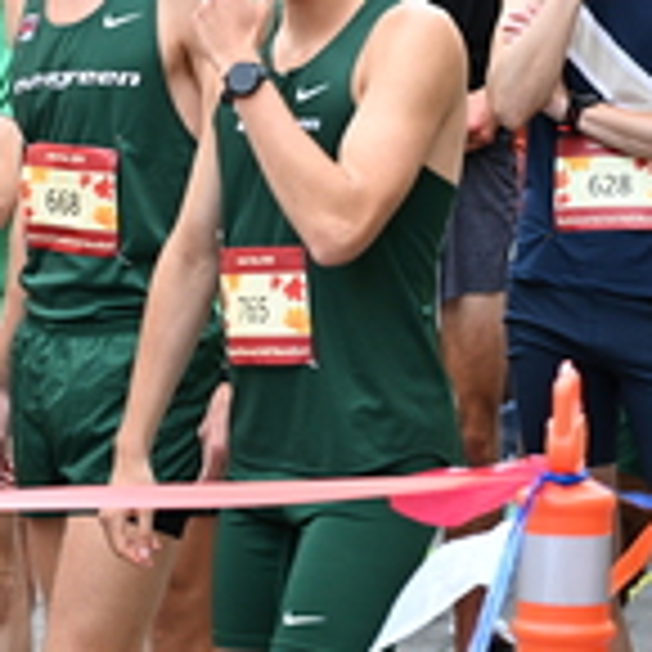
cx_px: -387
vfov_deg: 6.0
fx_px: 6201
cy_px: -25
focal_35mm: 291
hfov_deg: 5.9
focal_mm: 90
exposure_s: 1/320
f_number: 4
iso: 1600
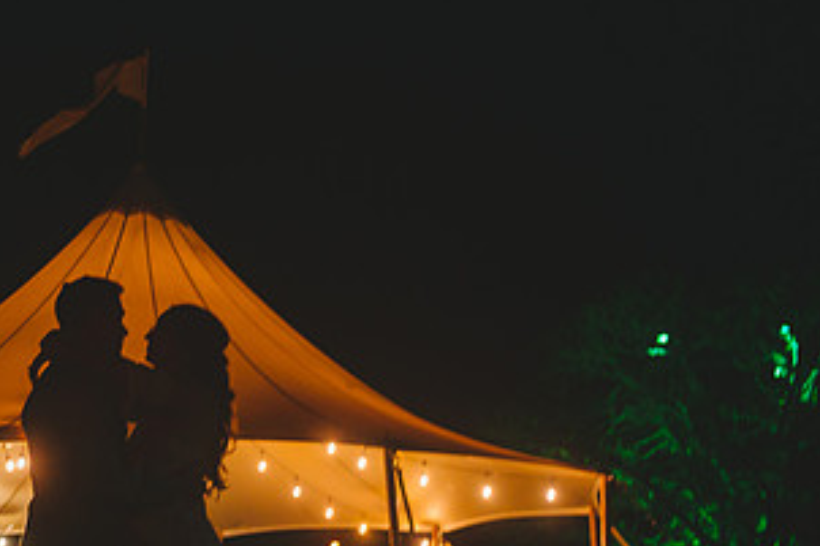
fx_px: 1662
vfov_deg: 18.4
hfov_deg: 27.0
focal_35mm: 73
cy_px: 462
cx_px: 130
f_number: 2.8
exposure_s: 1/30
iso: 2500
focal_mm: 38
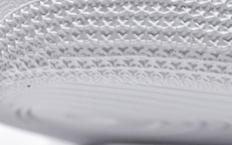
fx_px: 2314
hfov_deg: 5.7
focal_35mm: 366
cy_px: 2
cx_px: 146
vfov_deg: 3.6
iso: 1600
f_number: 11
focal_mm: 105
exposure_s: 1/125
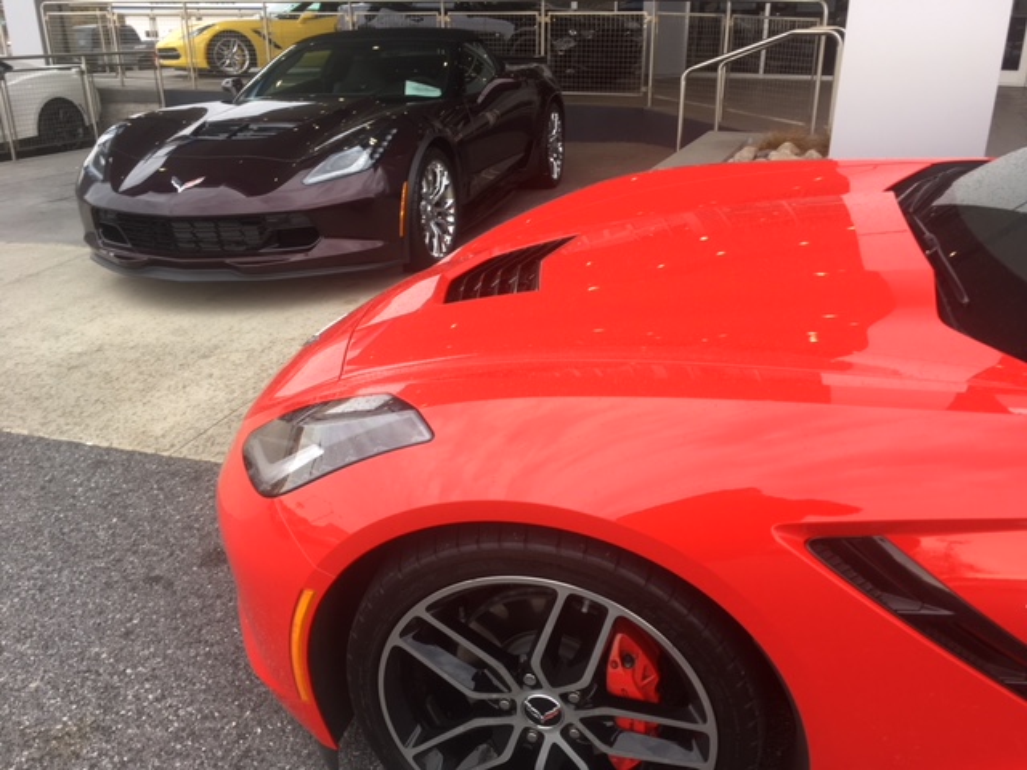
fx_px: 860
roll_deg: +0.6
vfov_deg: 48.2
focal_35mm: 29
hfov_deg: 61.7
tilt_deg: -21.8
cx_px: 514
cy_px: 385
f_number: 2.2
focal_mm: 4.15
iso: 32
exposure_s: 1/60
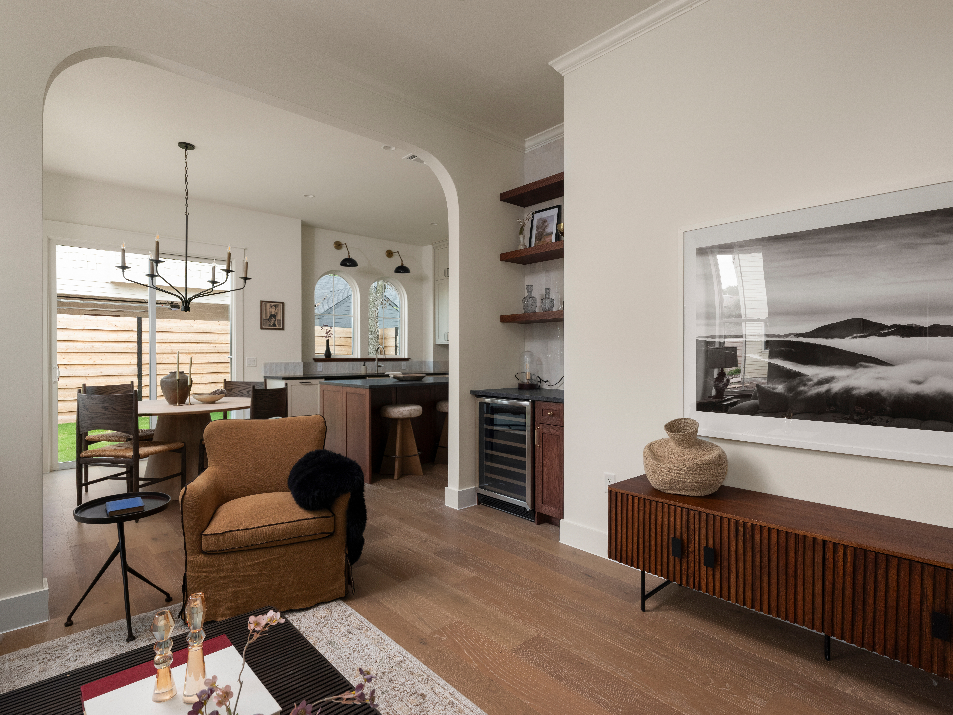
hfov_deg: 87.8
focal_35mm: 18
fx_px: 496
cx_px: 476
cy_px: 358
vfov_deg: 71.6
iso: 500
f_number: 11
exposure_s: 1/15
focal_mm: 22.8
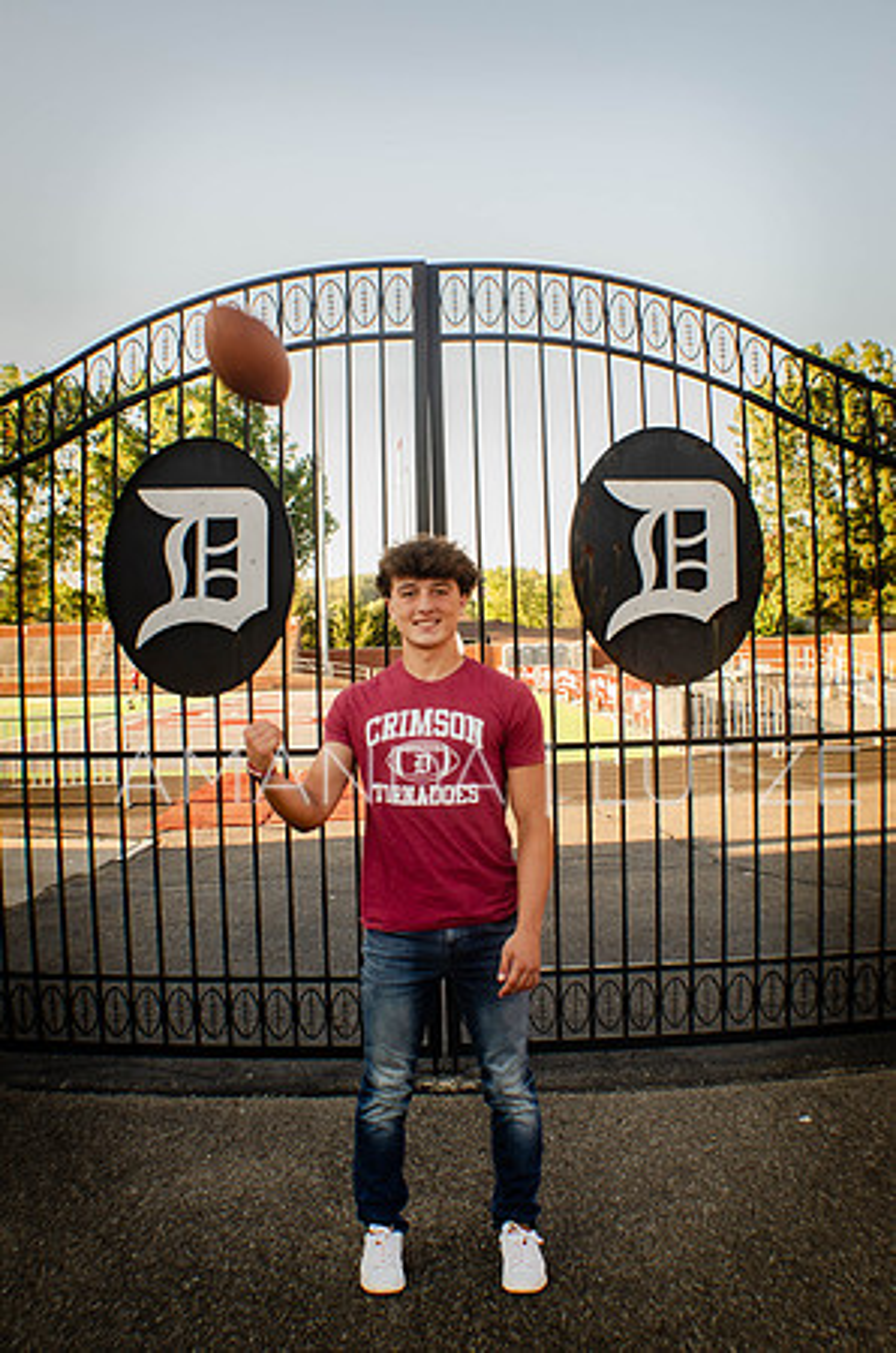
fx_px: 1969
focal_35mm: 52
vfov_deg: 37.9
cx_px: 448
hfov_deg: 25.6
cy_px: 676
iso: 200
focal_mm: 35
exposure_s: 1/160
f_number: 6.3
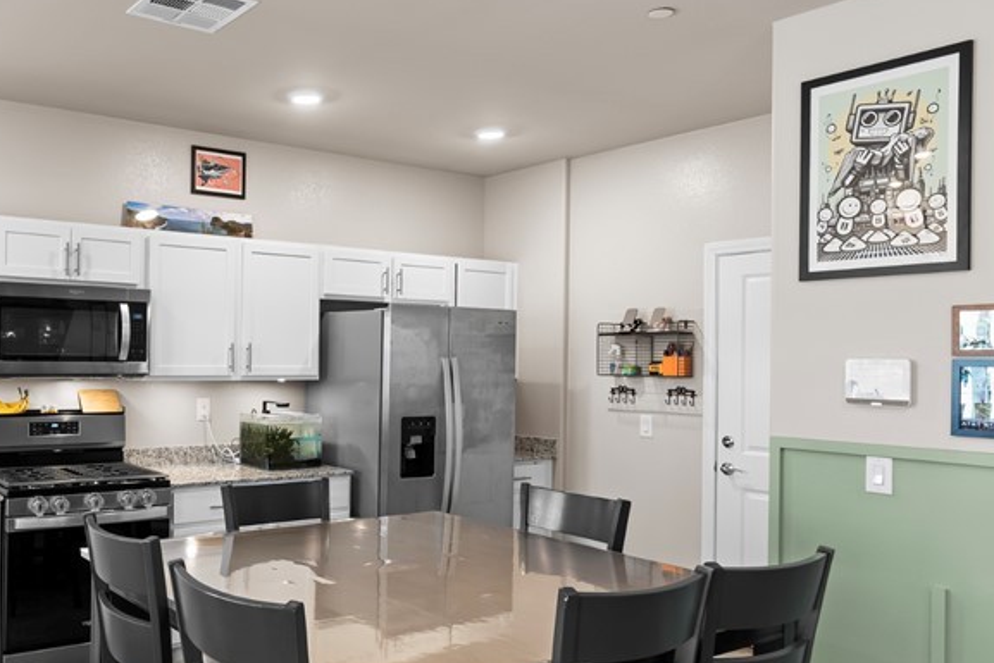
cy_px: 365
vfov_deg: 41.1
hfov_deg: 56.4
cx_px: 276
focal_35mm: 32
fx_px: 884
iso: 400
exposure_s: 1/13
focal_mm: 17
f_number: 8
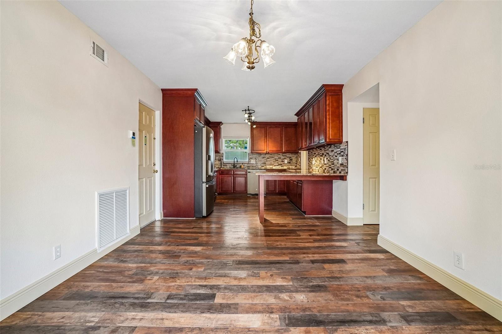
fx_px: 209
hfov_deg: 100.4
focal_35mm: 15
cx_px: 251
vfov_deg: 77.3
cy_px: 167
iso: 800
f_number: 8
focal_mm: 10
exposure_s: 1/30
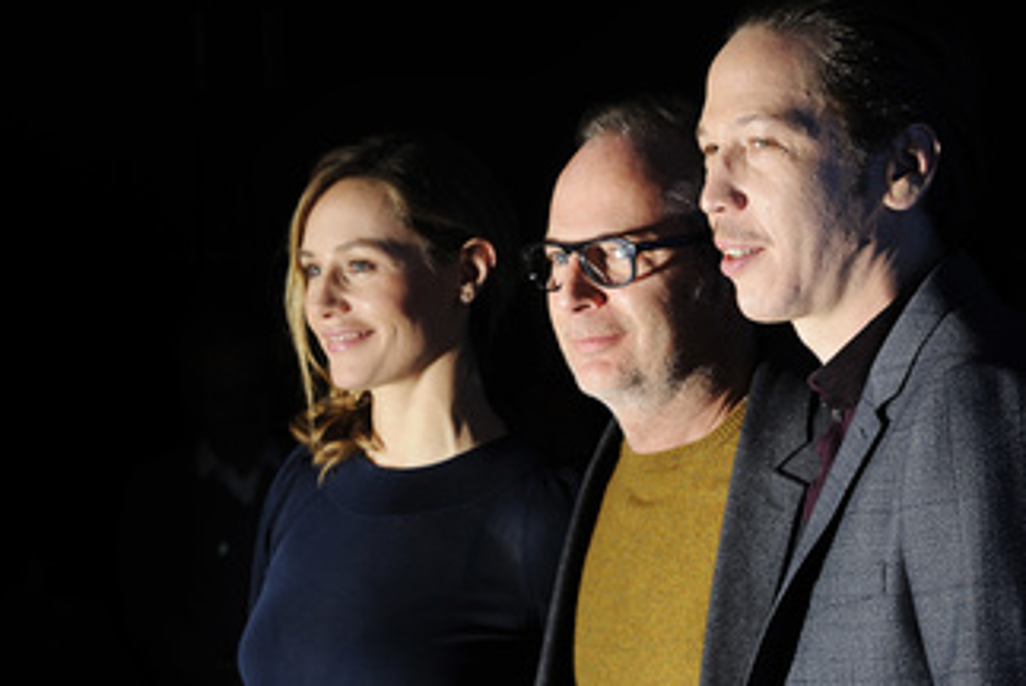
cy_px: 381
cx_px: 370
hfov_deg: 12.1
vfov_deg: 8.1
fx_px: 4849
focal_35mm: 170
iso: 200
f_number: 10
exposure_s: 1/200
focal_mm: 122
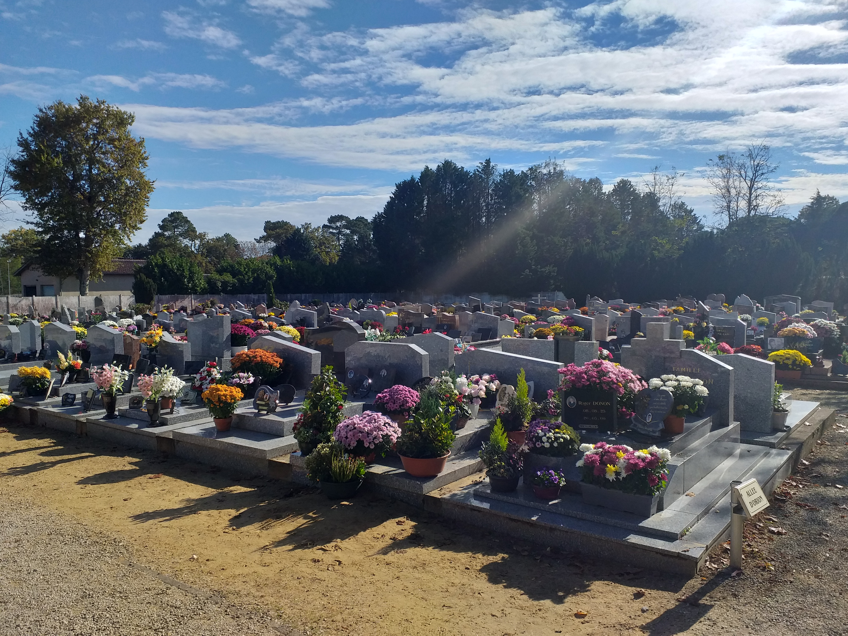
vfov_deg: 53.1
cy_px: 318
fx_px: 637
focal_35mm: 26
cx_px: 424
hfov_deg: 67.3
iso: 40
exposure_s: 1/2042
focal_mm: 3.6
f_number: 1.9
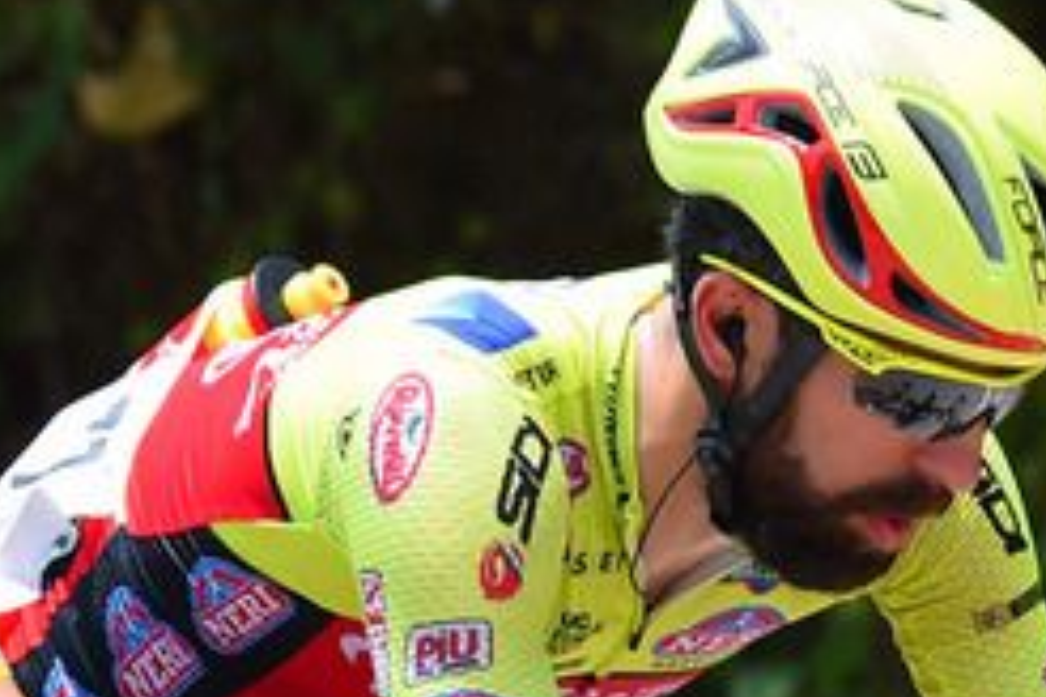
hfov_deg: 2.1
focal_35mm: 977
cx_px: 85
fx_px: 28385
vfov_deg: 1.4
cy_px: 1366
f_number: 7.1
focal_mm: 200
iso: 400
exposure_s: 1/1000
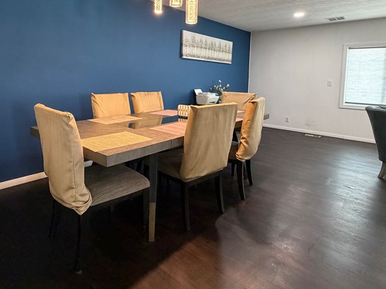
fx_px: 256
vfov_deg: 57.4
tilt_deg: -3.3
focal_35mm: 23
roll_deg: -1.0
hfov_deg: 73.5
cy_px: 94
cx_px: 165
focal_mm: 2.22
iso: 400
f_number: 2.2
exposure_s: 1/60
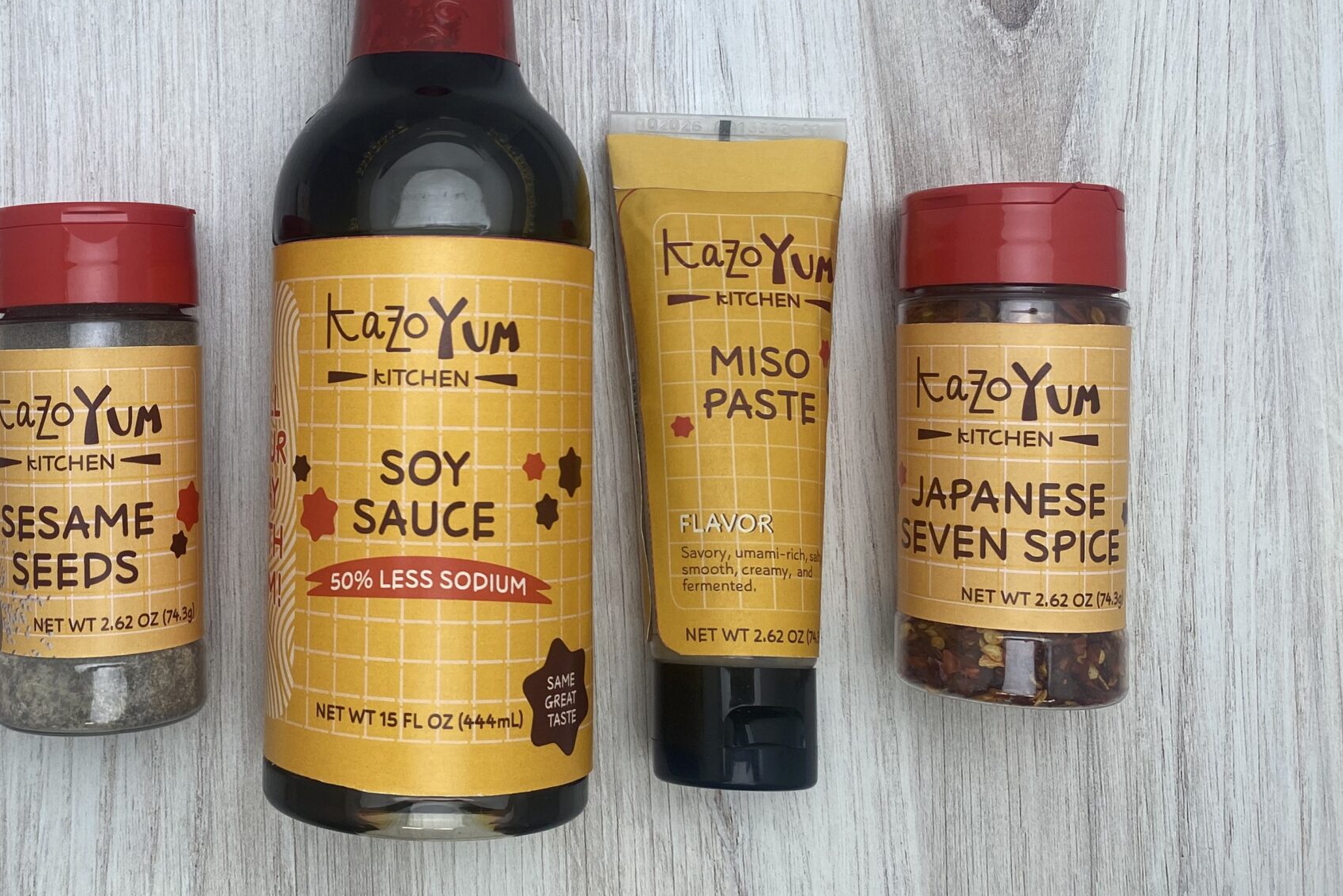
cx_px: 329
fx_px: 1530
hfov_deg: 45.7
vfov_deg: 32.5
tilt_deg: -86.7
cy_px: 334
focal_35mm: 41
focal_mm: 4.25
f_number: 1.8
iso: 32
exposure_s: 1/167
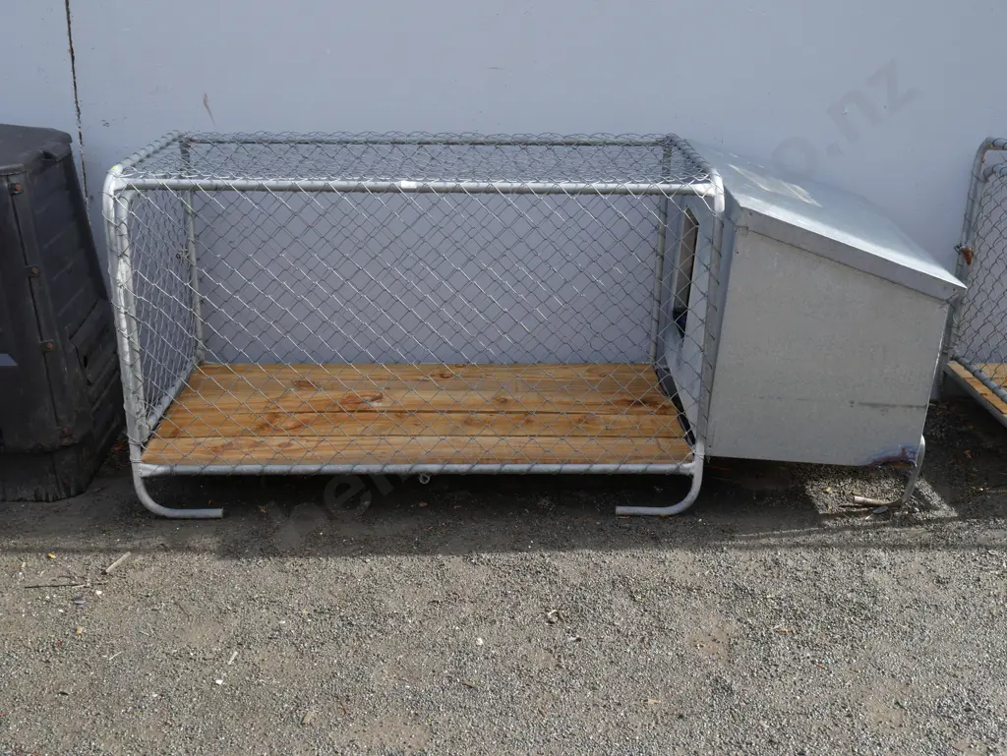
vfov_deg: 36.0
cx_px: 504
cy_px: 378
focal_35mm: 40
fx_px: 1164
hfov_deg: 46.8
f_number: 6.3
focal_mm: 20
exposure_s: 1/200
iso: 200
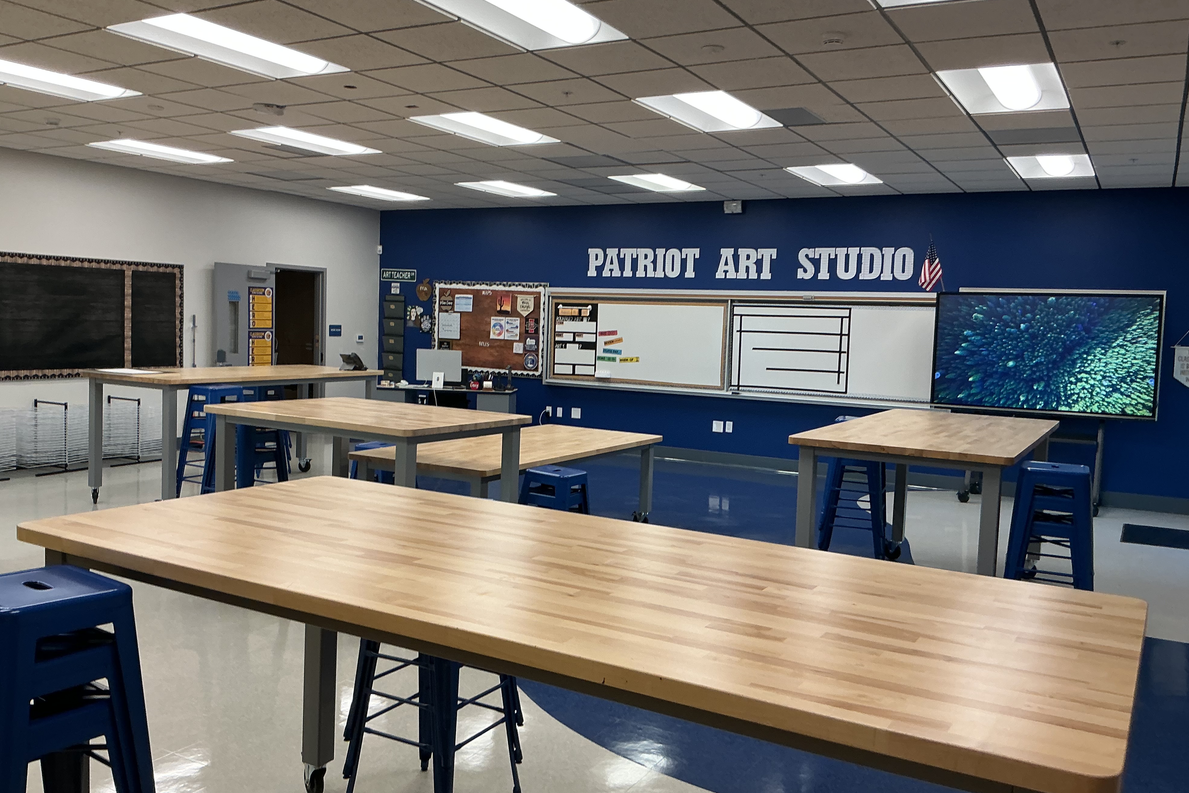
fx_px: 1024
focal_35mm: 31
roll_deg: -2.8
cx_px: 581
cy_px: 394
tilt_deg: -3.6
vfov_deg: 42.3
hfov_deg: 60.3
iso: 40
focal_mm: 3
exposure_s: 1/60
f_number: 1.8
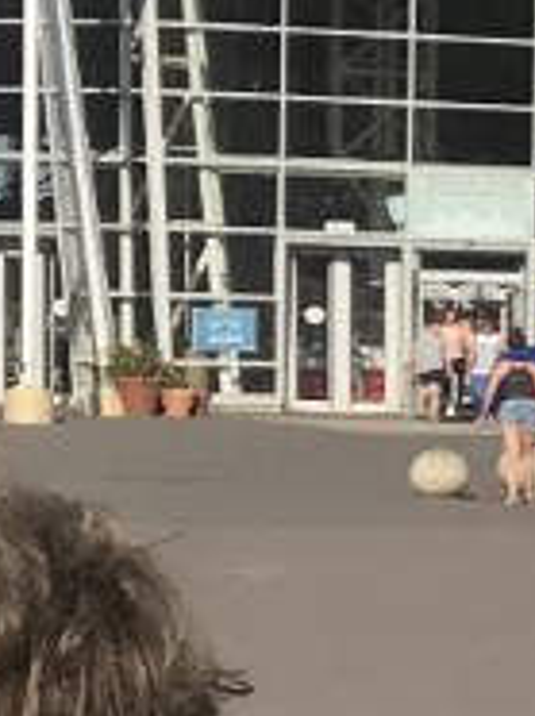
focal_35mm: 217
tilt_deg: -0.2
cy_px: 758
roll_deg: -1.2
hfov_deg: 6.0
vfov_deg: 9.1
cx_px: 1994
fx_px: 4482
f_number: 1.8
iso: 20
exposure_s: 1/3425
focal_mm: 3.99
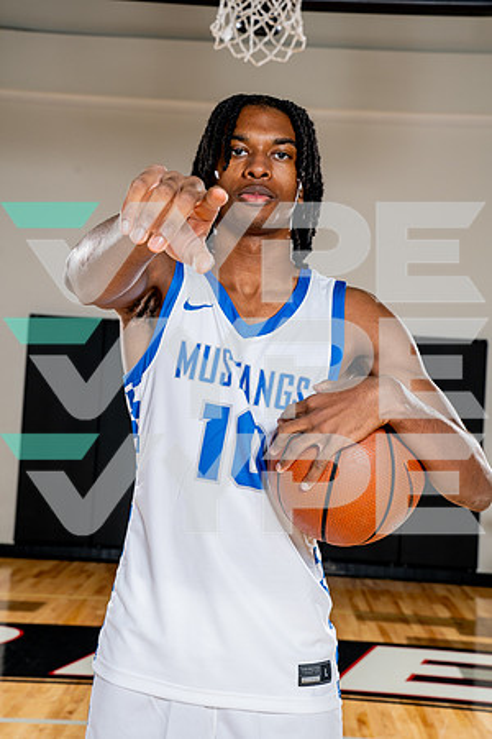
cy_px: 370
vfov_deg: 36.2
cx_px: 246
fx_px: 1127
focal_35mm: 55
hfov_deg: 24.6
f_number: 8
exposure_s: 1/250
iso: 250
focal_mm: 55
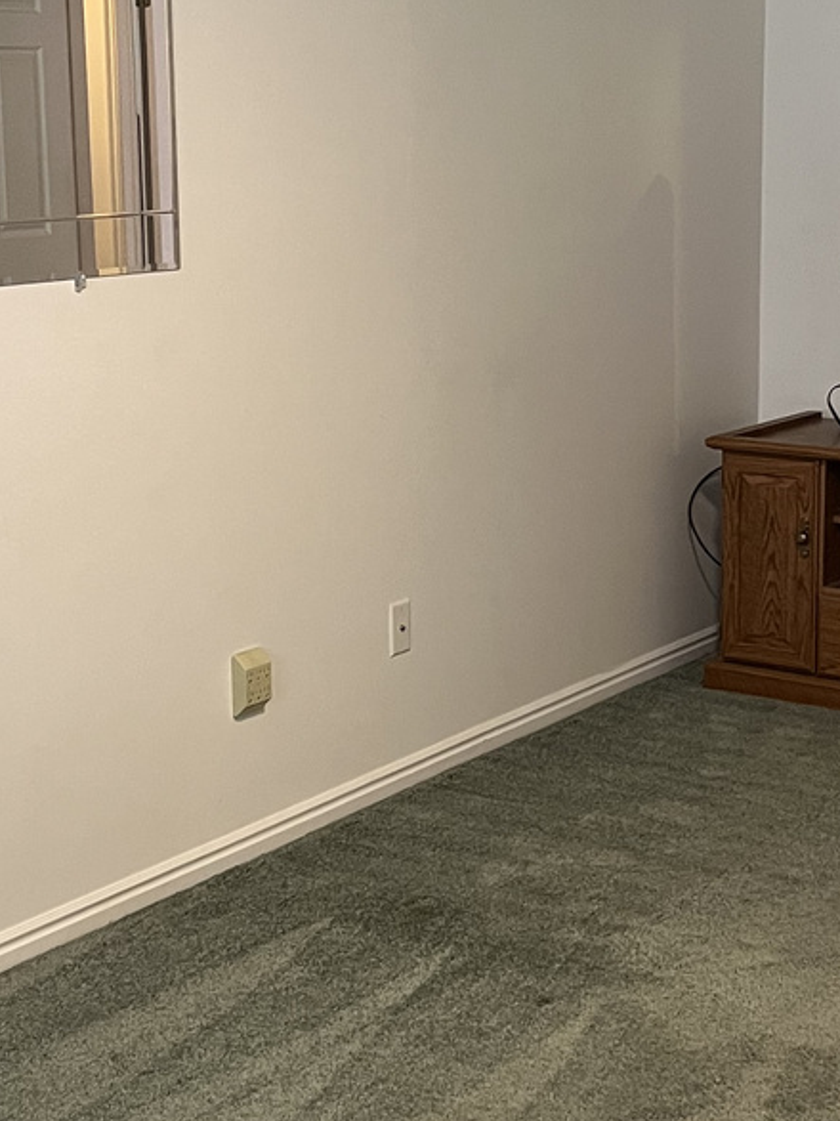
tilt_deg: -10.9
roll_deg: +1.3
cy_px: 466
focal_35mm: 68
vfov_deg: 28.5
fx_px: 2201
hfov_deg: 21.6
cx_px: 517
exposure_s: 1/60
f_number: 1.6
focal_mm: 5.1
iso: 320
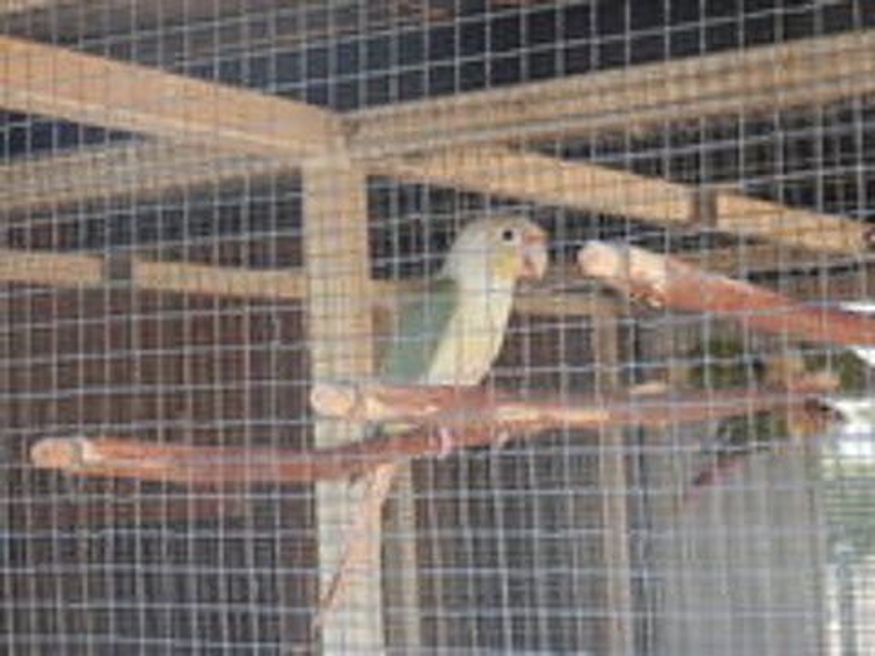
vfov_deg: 20.2
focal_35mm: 73
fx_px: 1845
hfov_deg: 26.7
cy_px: 328
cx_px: 438
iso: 125
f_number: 4.5
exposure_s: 1/100
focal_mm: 13.1
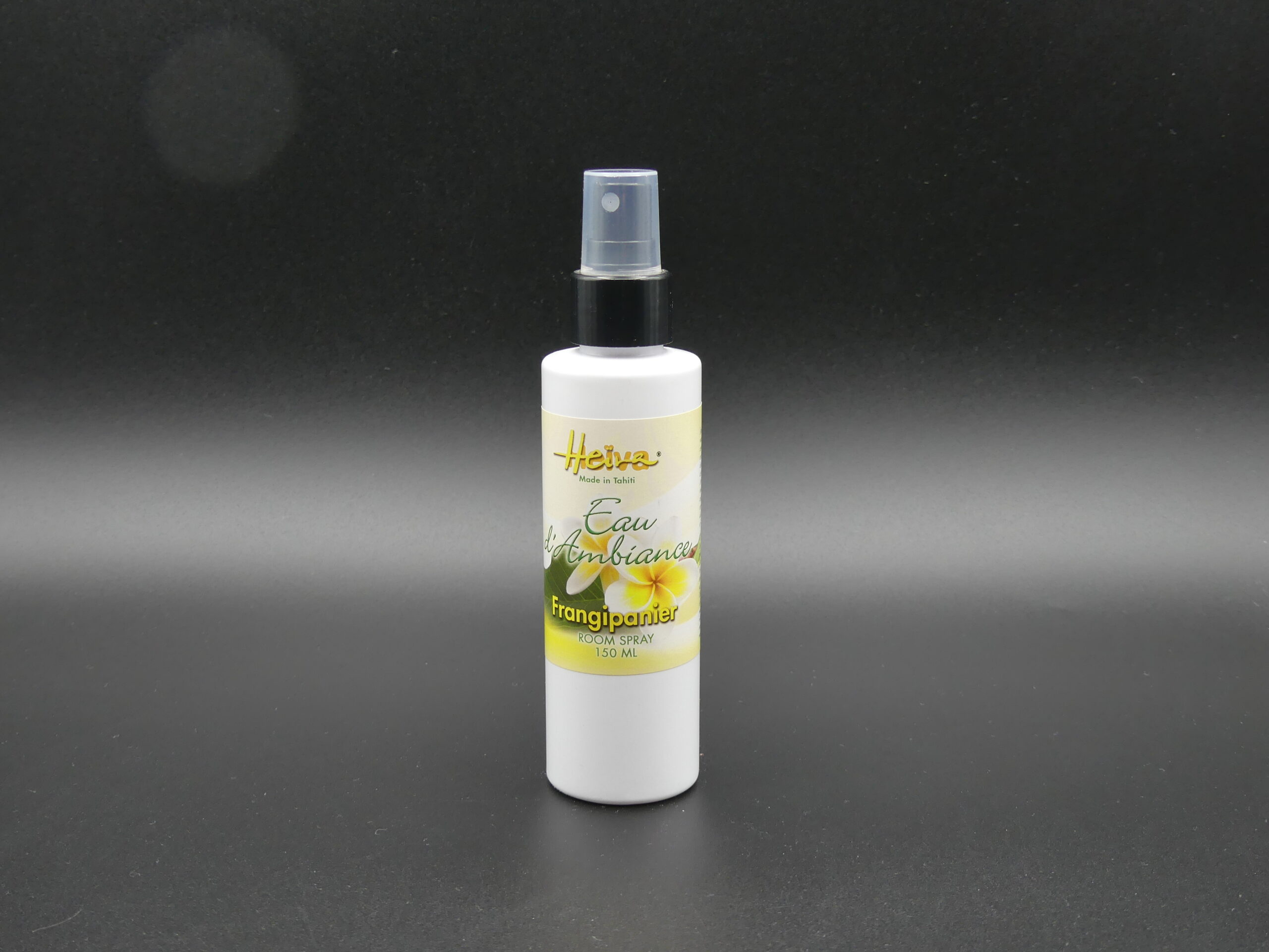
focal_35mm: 50
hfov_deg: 38.2
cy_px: 476
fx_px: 1833
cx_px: 634
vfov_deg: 29.1
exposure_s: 1/80
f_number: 2.8
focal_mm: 9.1
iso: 100
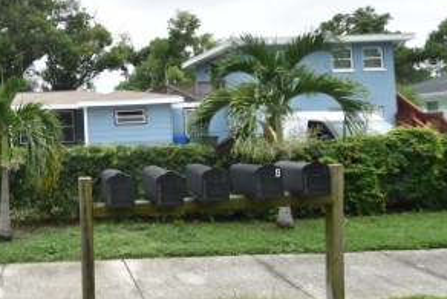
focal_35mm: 37
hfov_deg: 47.4
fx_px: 460
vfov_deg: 35.7
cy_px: 104
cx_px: 57
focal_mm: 10
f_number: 3.5
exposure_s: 1/4000
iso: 800
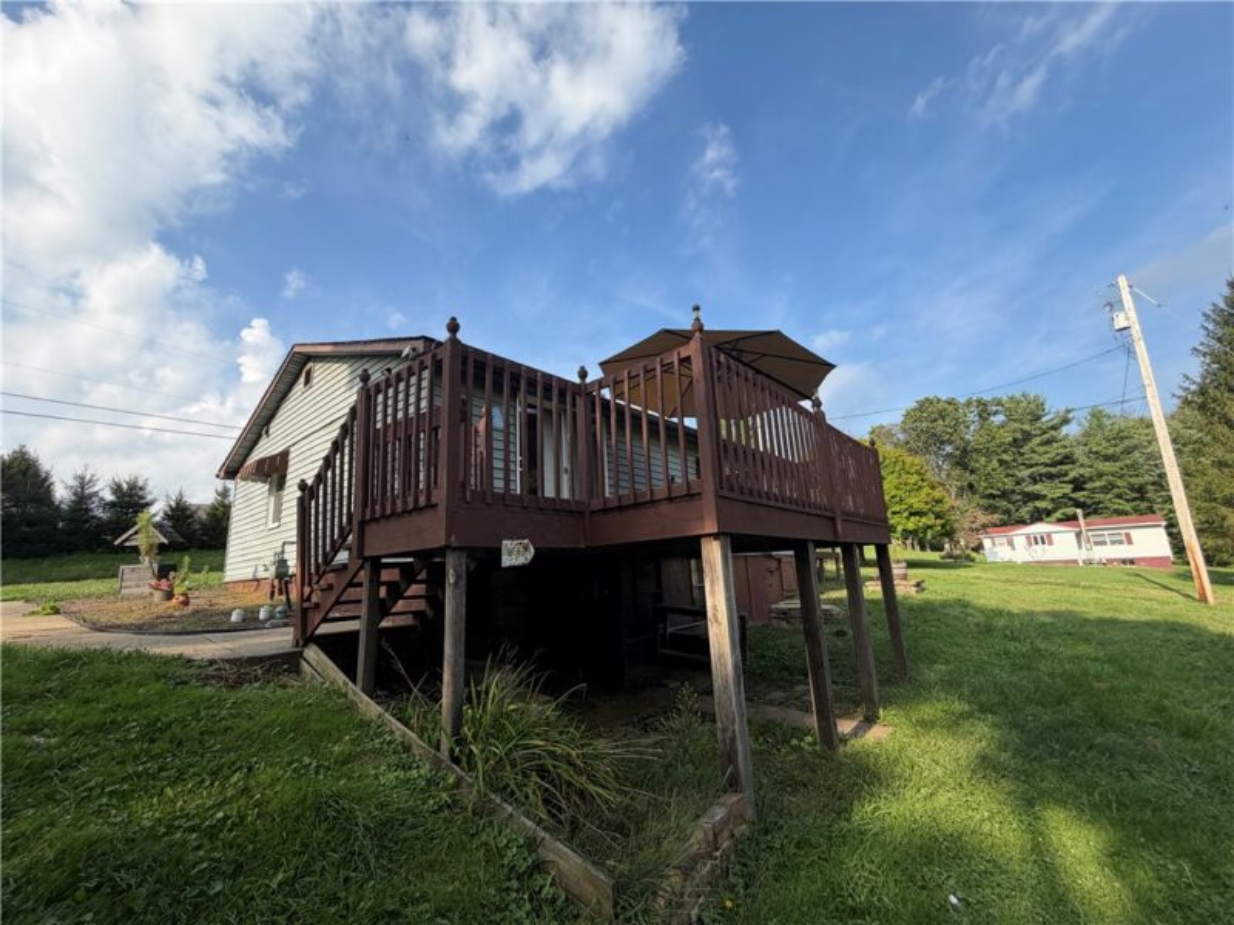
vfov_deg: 85.7
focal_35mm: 14
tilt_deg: +10.6
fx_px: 499
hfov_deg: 102.1
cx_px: 617
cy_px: 462
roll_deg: +5.3
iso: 40
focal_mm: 2.22
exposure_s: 1/770
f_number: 2.2
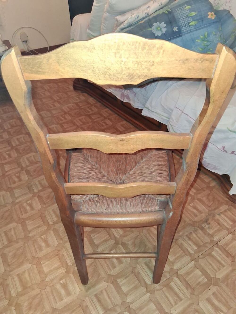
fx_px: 236
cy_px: 157
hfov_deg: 53.1
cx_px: 118
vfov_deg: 67.3
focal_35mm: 26
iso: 640
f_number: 1.8
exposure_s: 1/50
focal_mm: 3.98
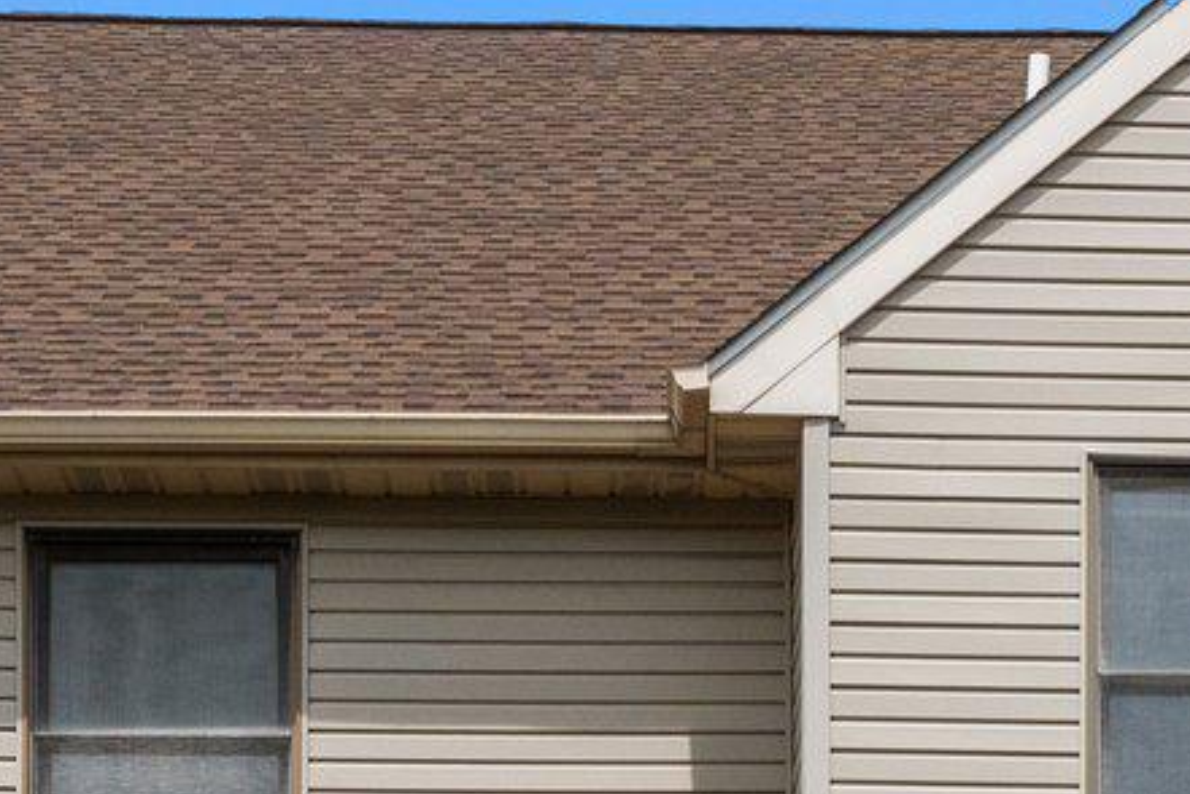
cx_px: 712
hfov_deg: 17.6
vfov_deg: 11.1
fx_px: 3834
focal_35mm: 116
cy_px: 1360
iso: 640
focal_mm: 25
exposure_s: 1/2000
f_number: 10
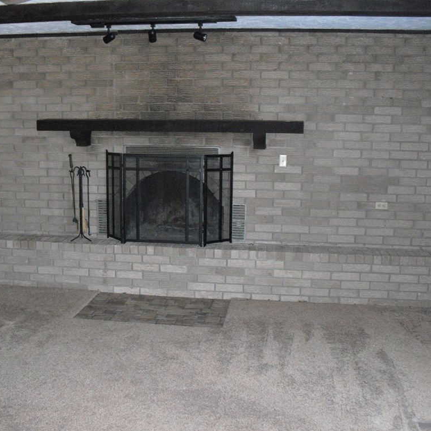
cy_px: 216
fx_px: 606
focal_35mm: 43
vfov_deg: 39.2
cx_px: 185
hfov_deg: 39.1
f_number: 3.1
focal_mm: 6.3
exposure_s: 1/60
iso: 800
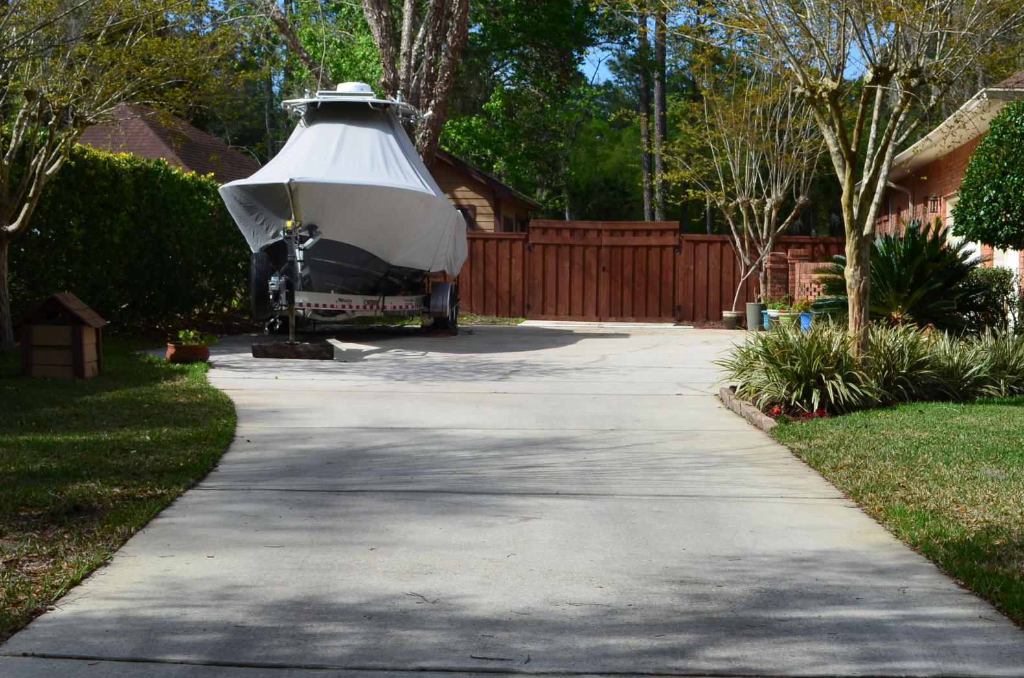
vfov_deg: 18.3
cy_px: 375
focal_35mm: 74
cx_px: 759
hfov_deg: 27.1
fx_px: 2100
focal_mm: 26
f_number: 10
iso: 200
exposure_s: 1/320
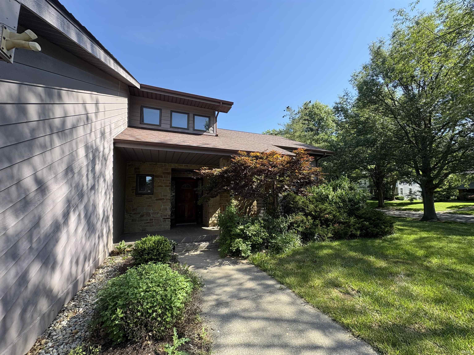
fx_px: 192
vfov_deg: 85.7
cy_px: 178
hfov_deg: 102.1
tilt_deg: +6.9
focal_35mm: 14
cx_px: 237
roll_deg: +2.1
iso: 64
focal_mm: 2.22
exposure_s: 1/379
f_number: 2.2
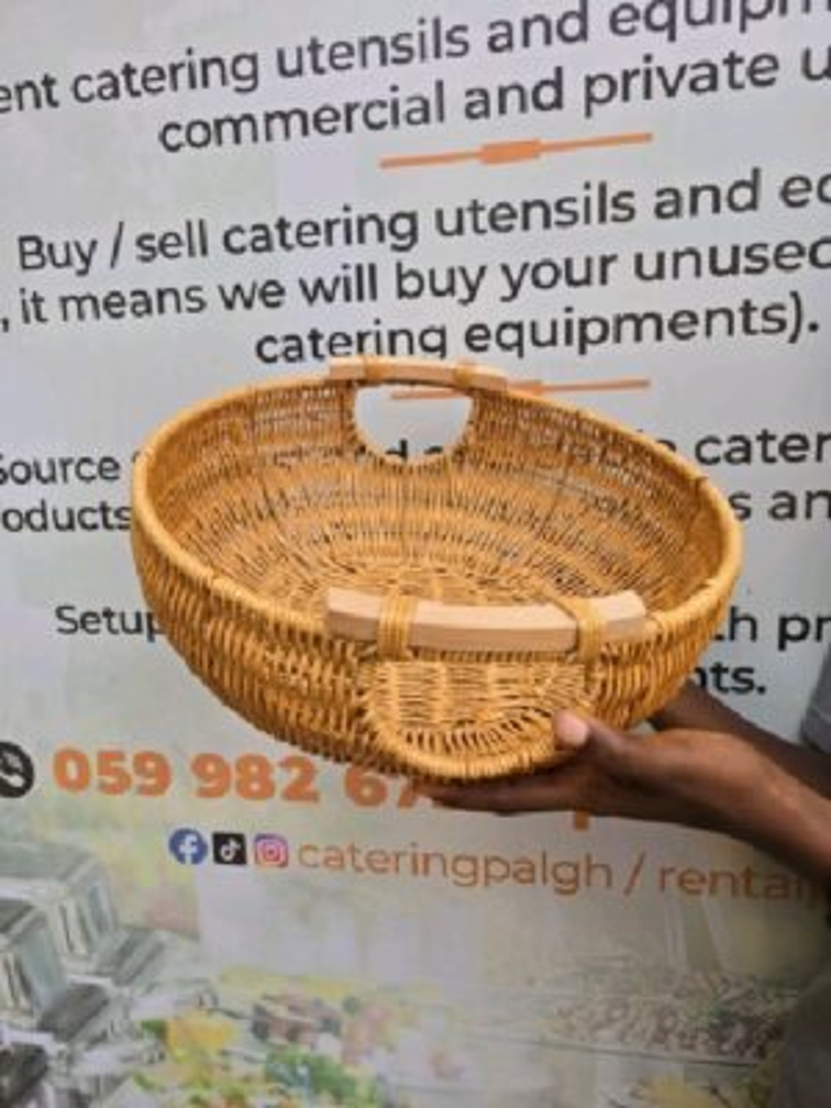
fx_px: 736
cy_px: 554
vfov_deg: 73.9
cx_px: 416
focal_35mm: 23
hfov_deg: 58.9
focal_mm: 6.3
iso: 12
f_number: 1.7
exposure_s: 1/182
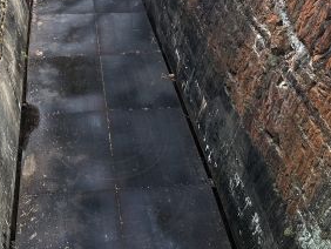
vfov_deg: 27.6
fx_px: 488
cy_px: 26
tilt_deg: -34.2
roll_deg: -1.0
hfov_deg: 37.0
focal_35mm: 51
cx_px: 109
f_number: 1.78
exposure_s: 1/121
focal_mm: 6.86
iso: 64
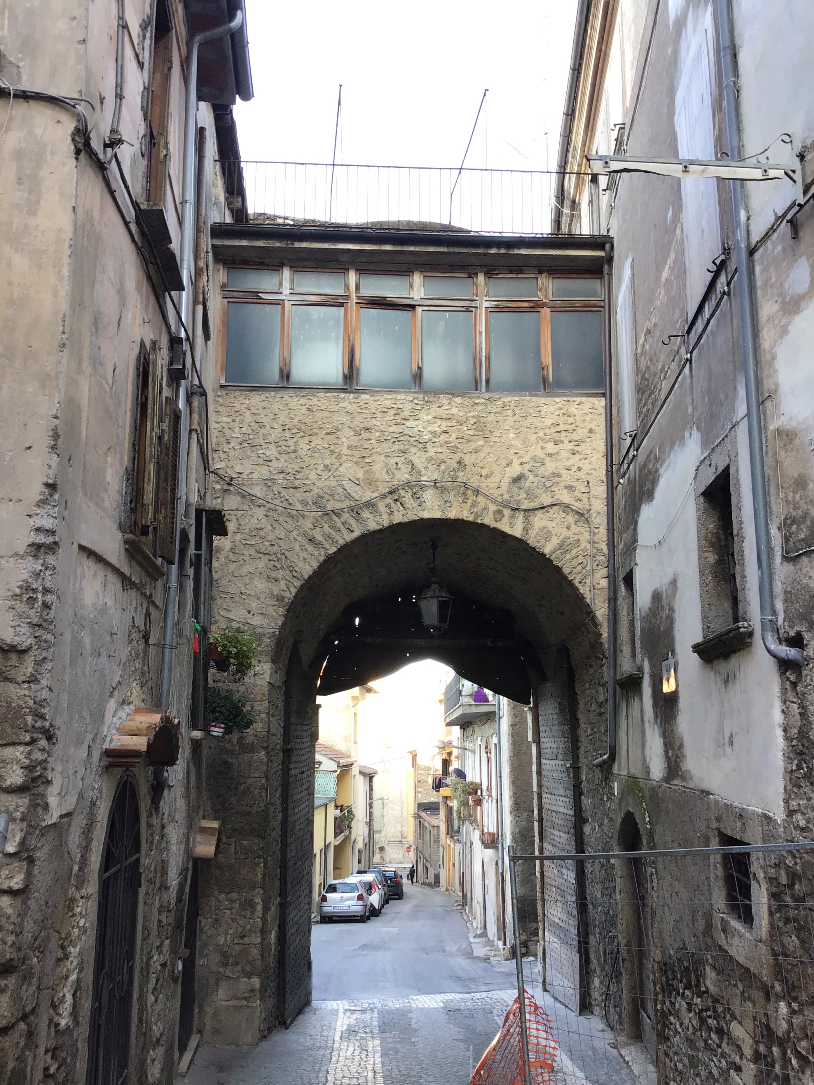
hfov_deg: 45.4
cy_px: 542
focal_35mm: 31
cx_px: 407
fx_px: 972
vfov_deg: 58.4
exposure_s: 1/50
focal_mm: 3.3
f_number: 2.4
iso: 32
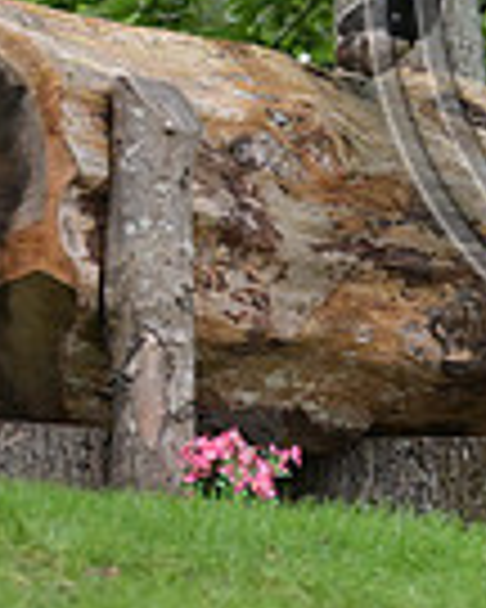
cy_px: -97
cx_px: 778
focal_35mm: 408
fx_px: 7336
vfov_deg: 4.7
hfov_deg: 3.8
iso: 5600
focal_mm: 101
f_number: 3.2
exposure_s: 1/1000
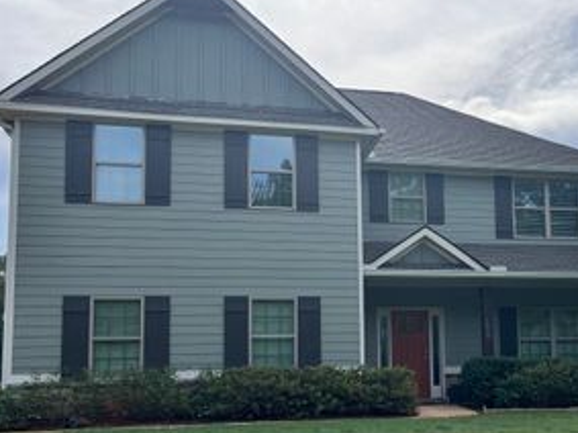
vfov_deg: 31.2
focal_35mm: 46
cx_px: 427
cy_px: 295
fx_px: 768
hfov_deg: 40.2
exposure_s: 1/4484
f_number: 1.6
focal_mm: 5.1
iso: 50
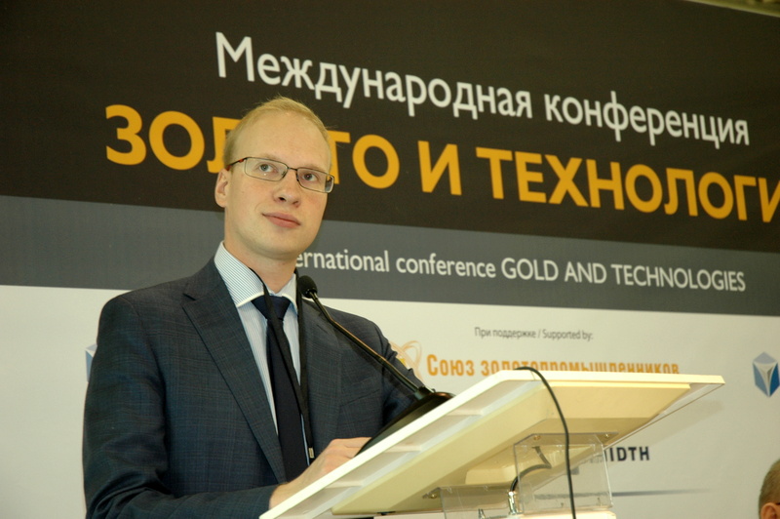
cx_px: 390
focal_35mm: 93
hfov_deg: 21.9
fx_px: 2013
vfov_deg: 14.7
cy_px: 260
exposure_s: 1/10
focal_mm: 62
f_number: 4.5
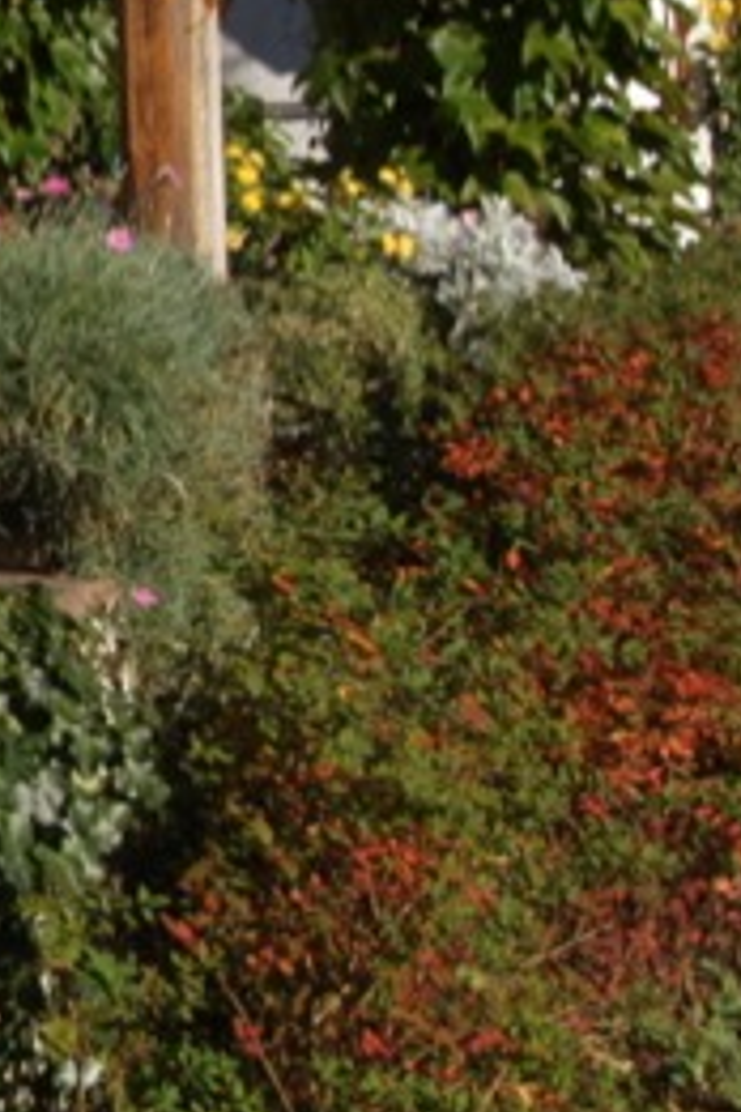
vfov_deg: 18.9
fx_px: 3272
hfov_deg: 10.8
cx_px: -1090
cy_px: 92
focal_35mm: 106
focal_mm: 18
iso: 200
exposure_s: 1/125
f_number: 14
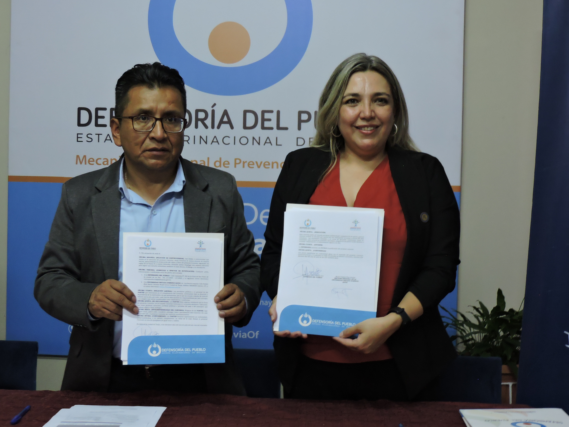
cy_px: 214
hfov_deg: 34.9
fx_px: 904
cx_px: 284
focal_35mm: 55
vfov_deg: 26.6
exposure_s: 1/15
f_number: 3.7
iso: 720
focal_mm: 9.8
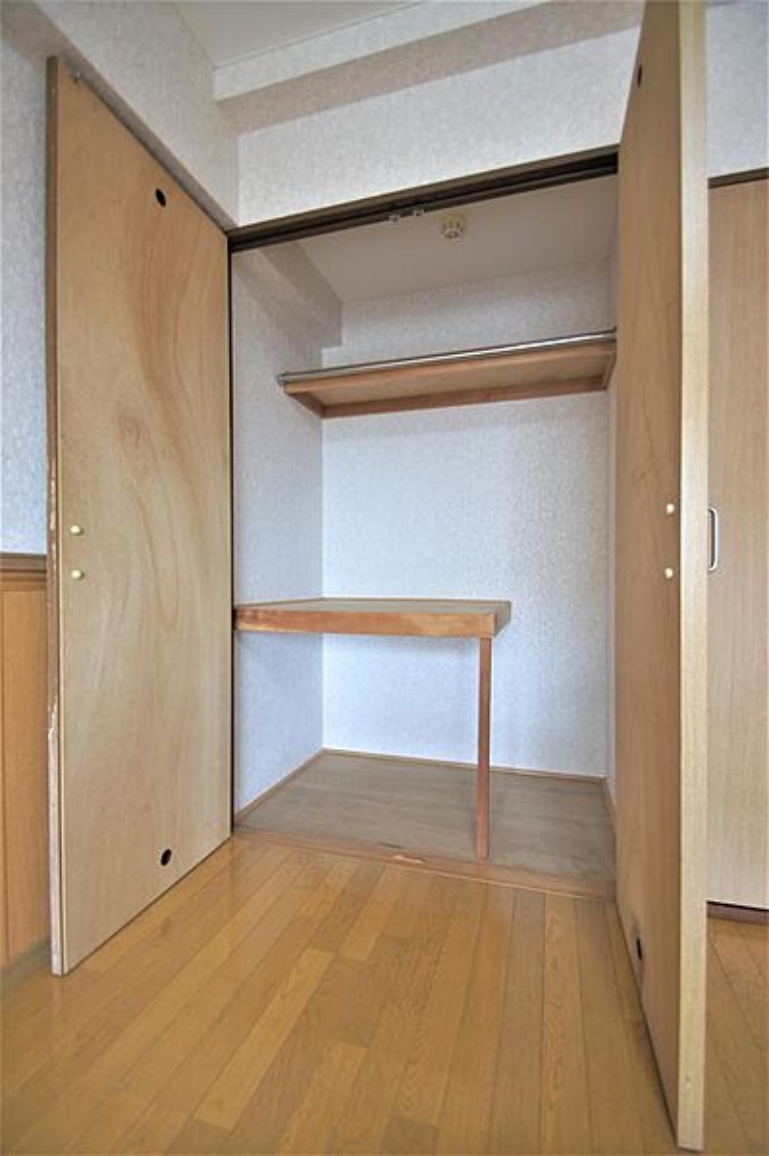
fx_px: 481
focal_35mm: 15
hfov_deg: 77.2
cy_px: 578
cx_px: 384
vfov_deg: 100.4
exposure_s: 1/30
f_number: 3.5
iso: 200
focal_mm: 10
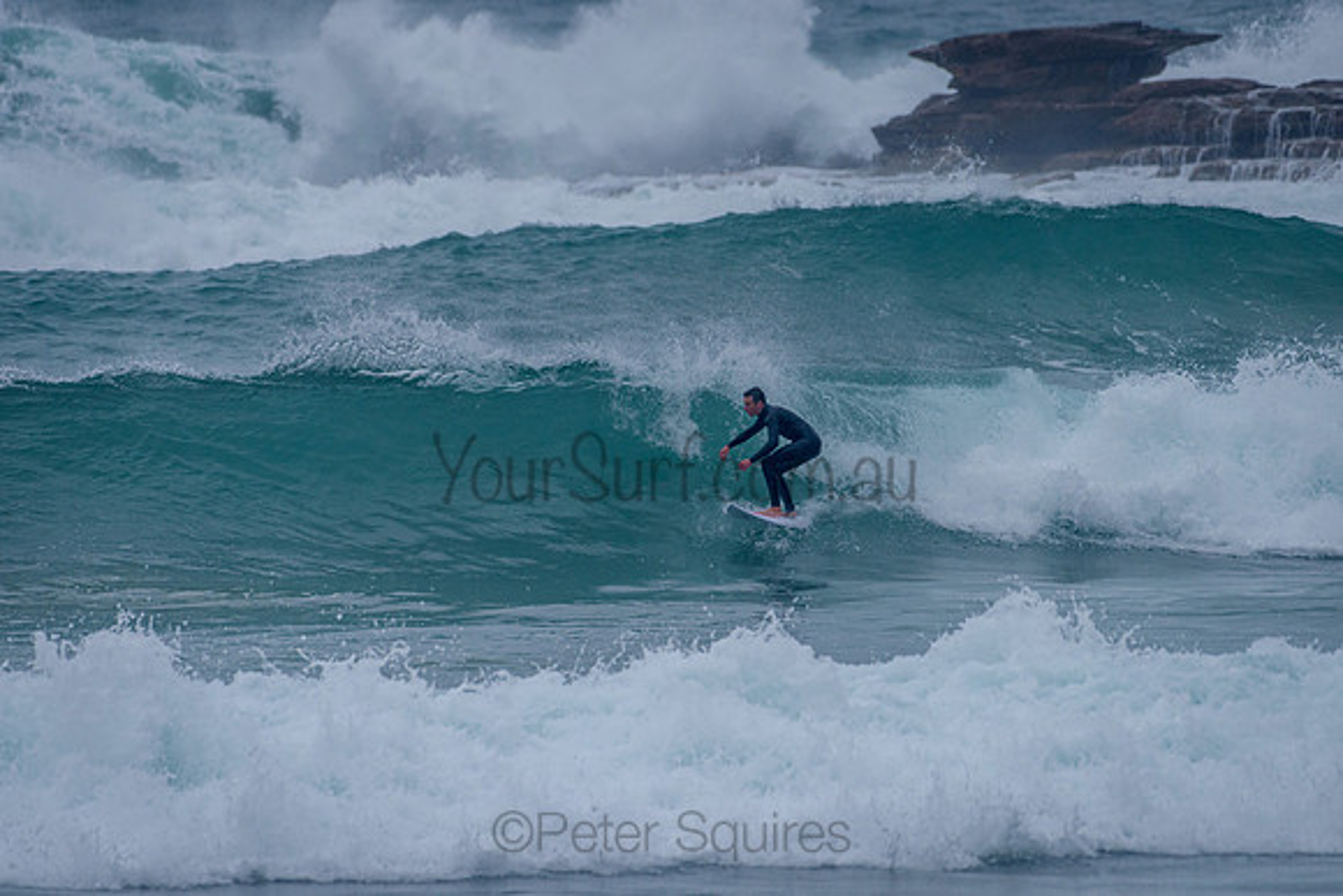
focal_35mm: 613
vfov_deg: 2.2
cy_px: 448
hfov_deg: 3.4
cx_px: 672
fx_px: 22855
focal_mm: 500
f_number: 5.6
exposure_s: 1/2000
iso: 360
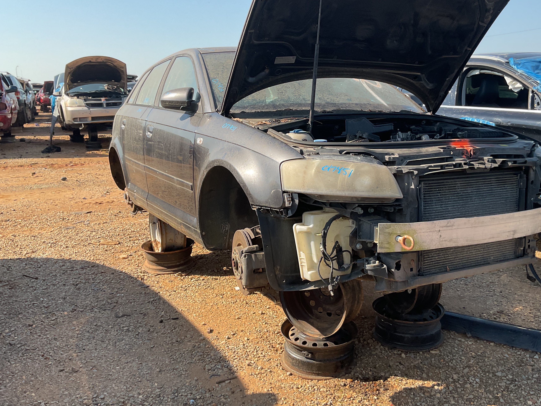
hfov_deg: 53.8
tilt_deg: -8.4
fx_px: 531
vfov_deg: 41.8
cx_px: 305
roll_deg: -1.9
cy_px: 195
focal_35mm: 34
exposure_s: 1/929
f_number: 1.8
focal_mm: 3
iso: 16
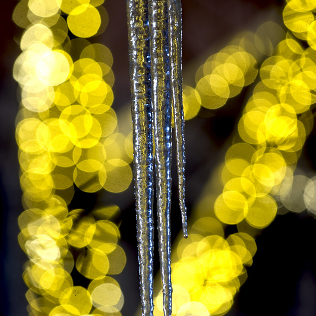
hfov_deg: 8.5
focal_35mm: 206
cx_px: 157
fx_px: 2128
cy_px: 135
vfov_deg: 8.5
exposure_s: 1/2
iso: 100
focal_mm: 160
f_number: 4
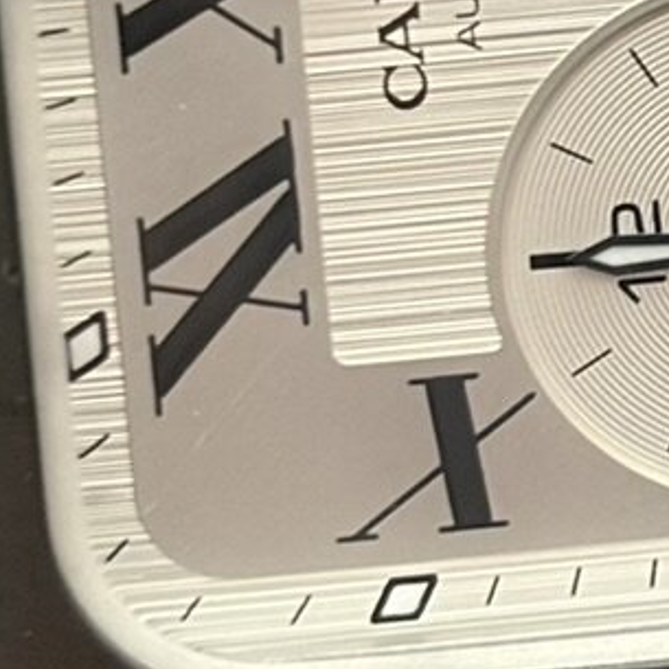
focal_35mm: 309
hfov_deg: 5.6
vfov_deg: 5.6
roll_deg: -1.8
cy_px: -129
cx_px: 730
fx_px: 6756
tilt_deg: -15.4
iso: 160
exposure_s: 1/33
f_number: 1.6
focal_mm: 5.96
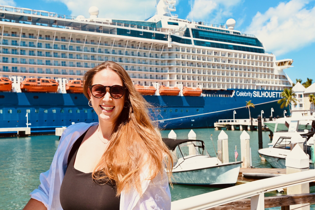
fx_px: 302
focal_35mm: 34
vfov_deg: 38.4
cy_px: 105
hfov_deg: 55.1
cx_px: 158
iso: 100
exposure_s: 1/320
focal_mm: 23
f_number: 6.3
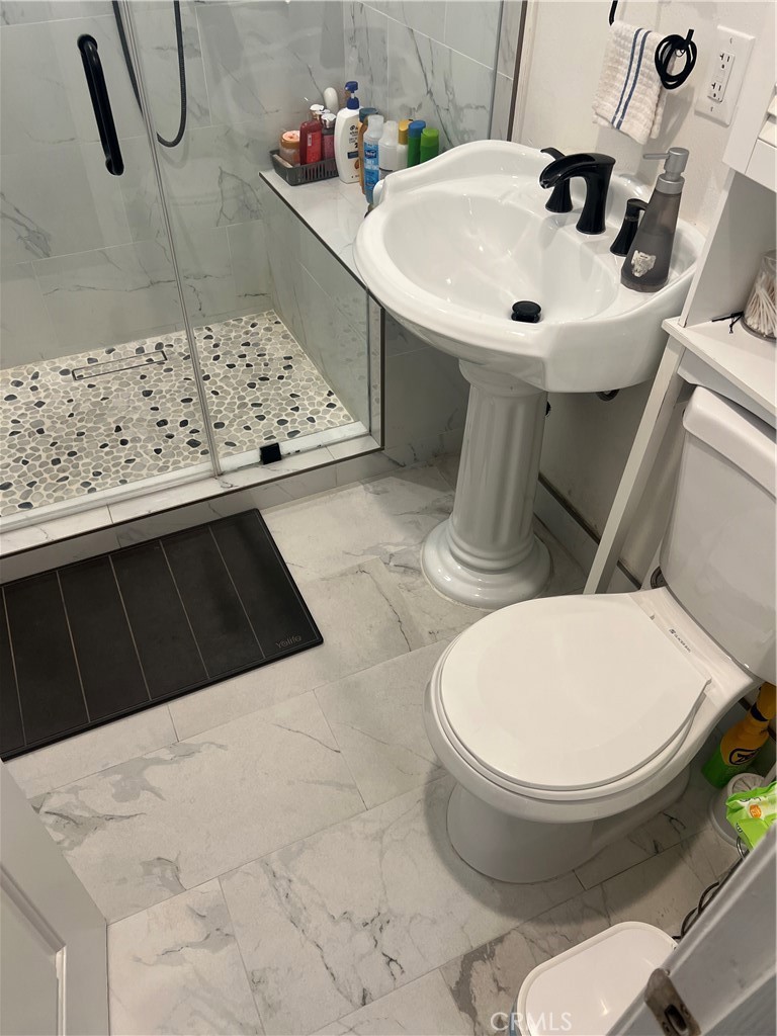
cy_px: 518
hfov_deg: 53.1
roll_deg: -0.2
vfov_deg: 67.3
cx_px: 388
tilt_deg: -42.6
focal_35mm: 26
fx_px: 778
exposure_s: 1/60
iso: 80
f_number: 1.5
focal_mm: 5.7
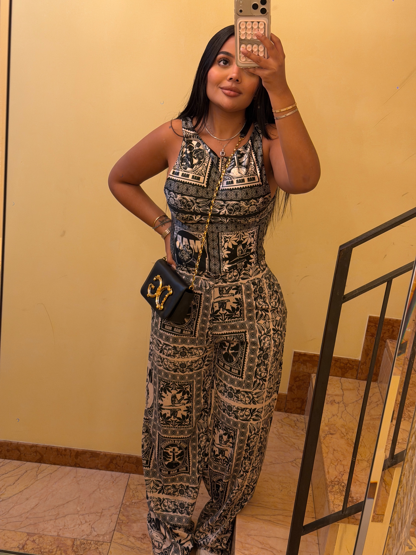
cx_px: 208
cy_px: 278
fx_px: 769
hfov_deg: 30.3
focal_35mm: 48
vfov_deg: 39.7
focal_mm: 6.76
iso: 64
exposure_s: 1/50
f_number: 1.78
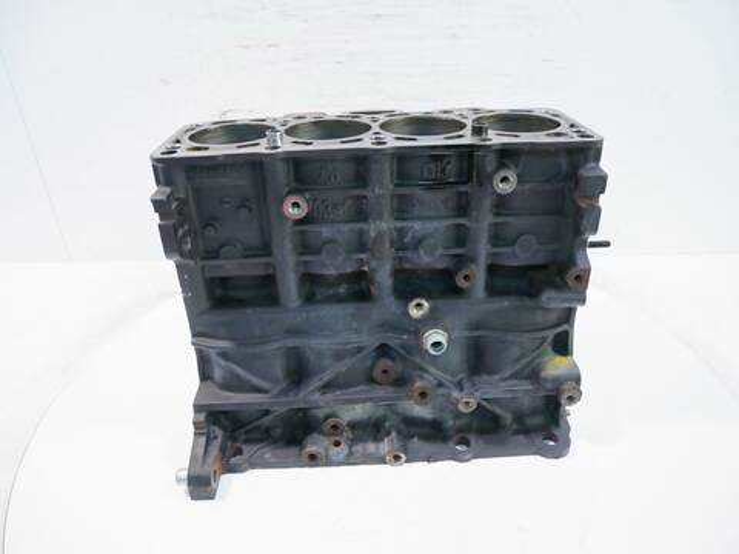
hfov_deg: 71.6
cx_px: 370
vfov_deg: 56.8
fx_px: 512
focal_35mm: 24
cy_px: 277
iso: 500
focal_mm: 12
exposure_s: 1/60
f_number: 3.5
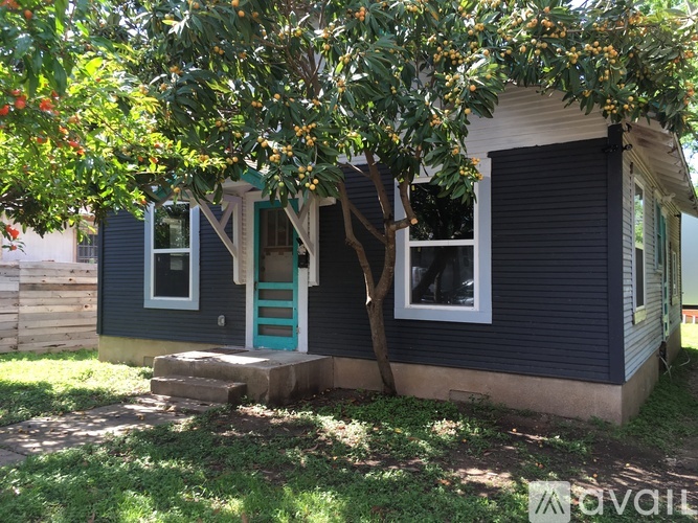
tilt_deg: -1.5
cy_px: 262
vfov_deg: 48.2
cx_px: 349
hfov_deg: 61.7
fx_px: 585
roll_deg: +0.9
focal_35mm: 29
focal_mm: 4.15
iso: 25
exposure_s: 1/202
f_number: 2.2
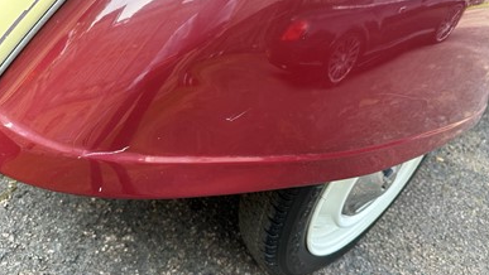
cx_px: 249
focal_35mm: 27
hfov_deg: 69.8
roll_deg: -12.5
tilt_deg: -35.0
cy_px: 119
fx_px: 350
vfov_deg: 42.8
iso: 80
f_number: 1.78
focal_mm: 6.86
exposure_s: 1/231
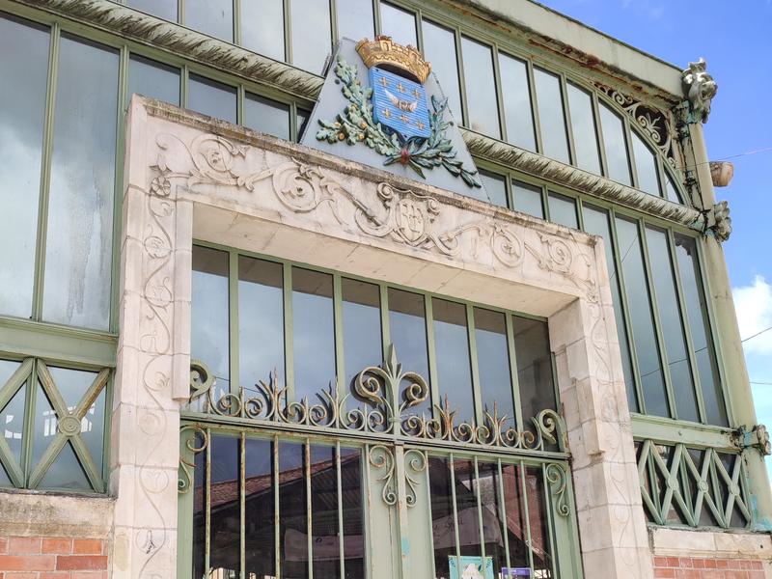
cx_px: 386
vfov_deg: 54.9
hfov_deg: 69.4
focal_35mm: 25
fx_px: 558
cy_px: 290
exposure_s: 1/260
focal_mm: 6.04
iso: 50
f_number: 1.9
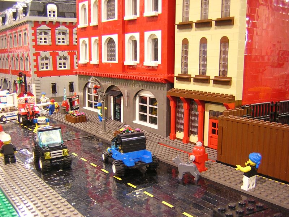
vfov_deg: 39.7
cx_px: 144
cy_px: 108
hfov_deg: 51.4
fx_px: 301
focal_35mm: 36
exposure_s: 1/3.5
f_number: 2.6
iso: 152
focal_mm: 4.7
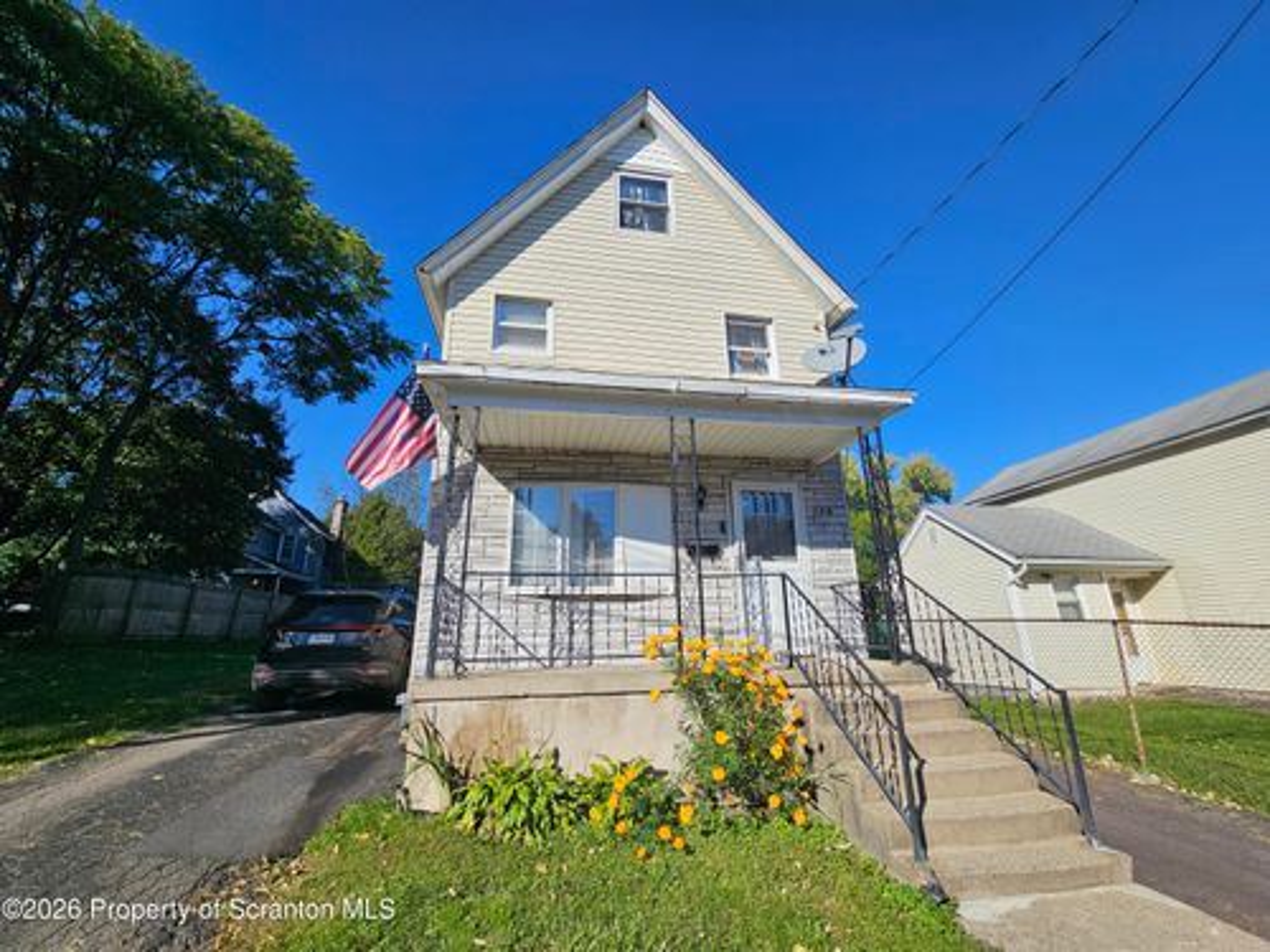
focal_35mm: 13
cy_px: 476
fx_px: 477
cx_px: 635
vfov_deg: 89.9
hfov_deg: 106.2
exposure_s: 1/2843
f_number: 2.2
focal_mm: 2.2
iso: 50
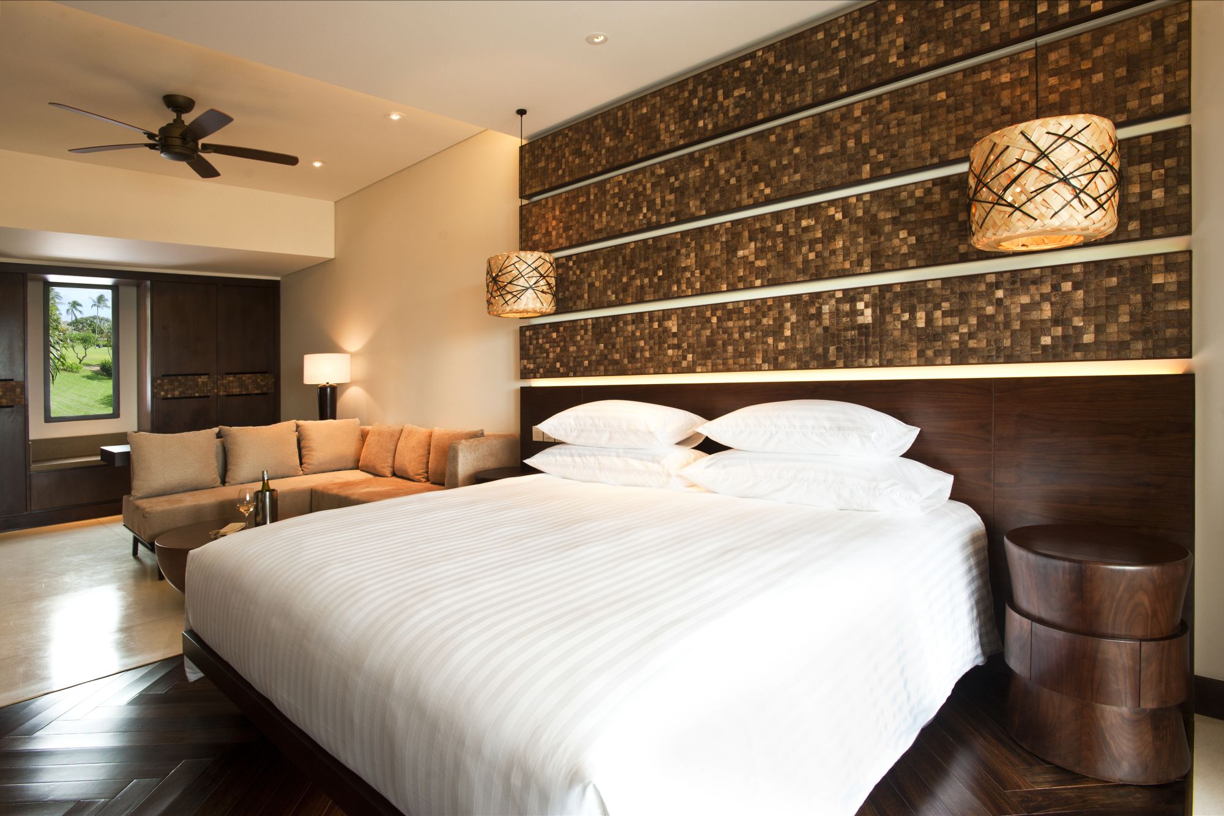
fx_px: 646
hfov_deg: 86.9
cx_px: 612
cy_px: 408
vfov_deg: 64.6
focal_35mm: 19
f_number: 9
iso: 500
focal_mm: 19
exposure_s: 1/13
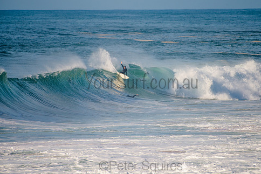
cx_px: 141
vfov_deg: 2.3
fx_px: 4344
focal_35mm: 599
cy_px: 76
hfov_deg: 3.4
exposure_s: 1/1600
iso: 140
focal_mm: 500
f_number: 5.6
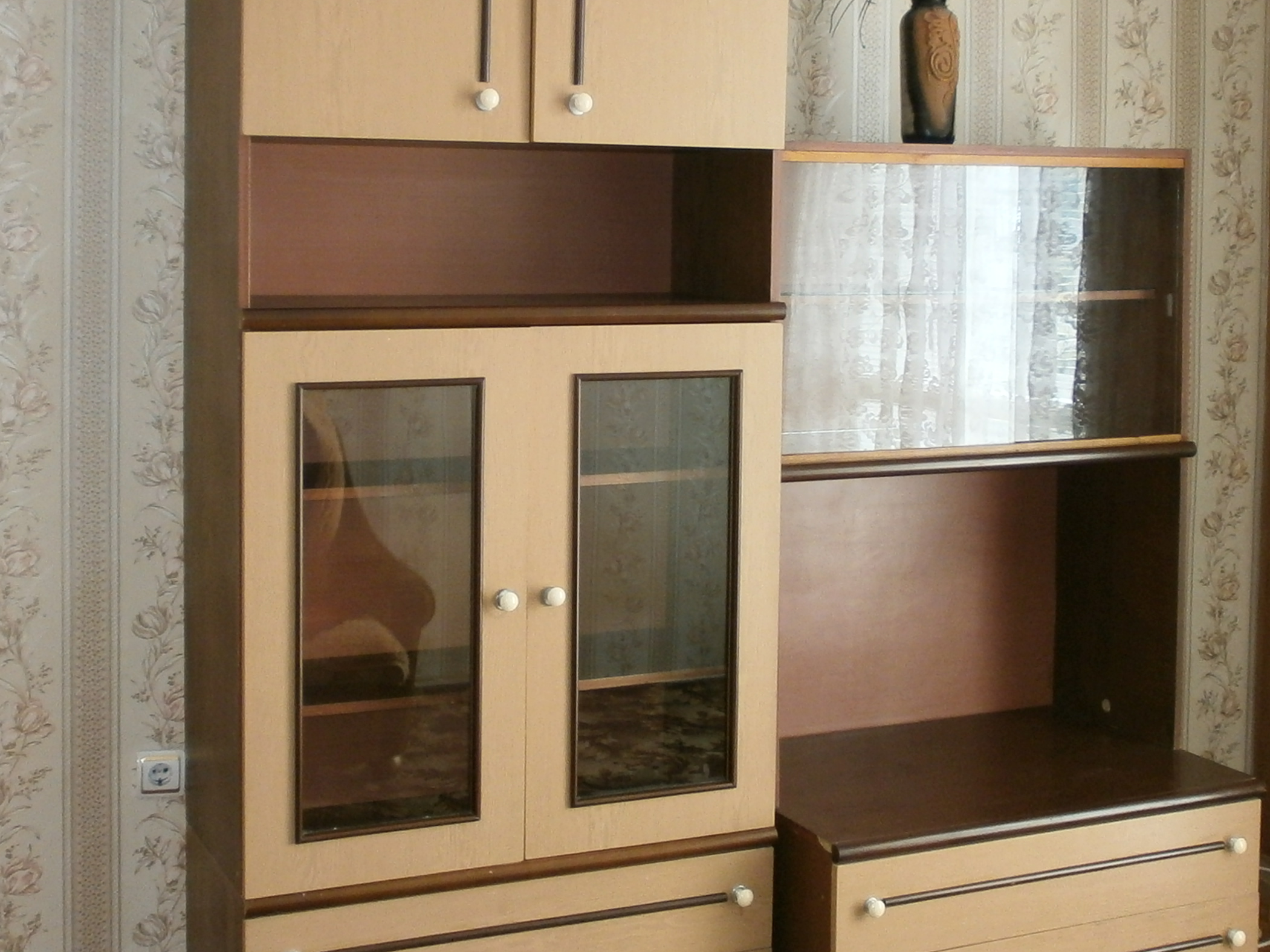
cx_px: 580
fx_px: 1871
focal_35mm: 51
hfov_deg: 37.5
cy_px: 286
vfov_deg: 28.3
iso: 125
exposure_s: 1/30
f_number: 2.9
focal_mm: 4.8
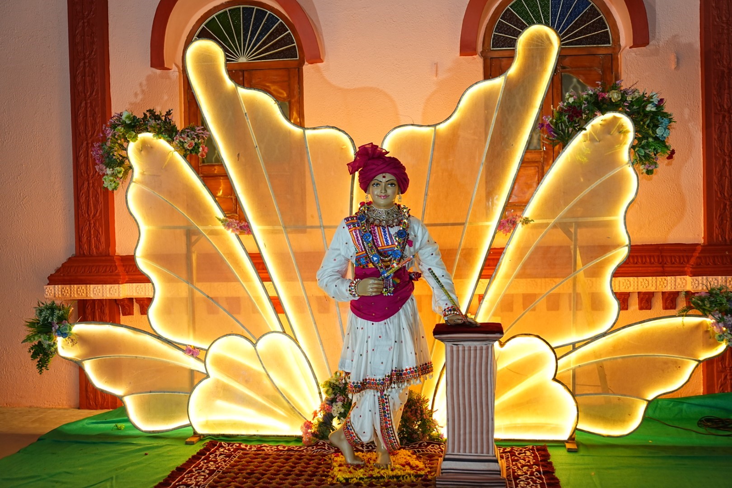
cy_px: 244
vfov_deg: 32.6
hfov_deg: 47.4
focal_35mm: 41
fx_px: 834
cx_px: 366
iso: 800
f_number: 3.2
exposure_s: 1/160
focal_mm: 41
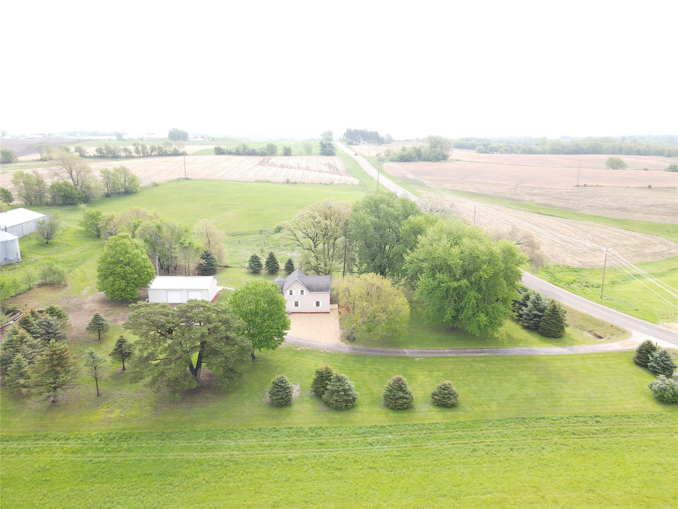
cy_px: 254
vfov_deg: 56.8
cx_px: 339
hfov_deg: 71.6
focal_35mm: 24
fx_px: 470
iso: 100
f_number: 2.8
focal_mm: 4.5
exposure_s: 1/90
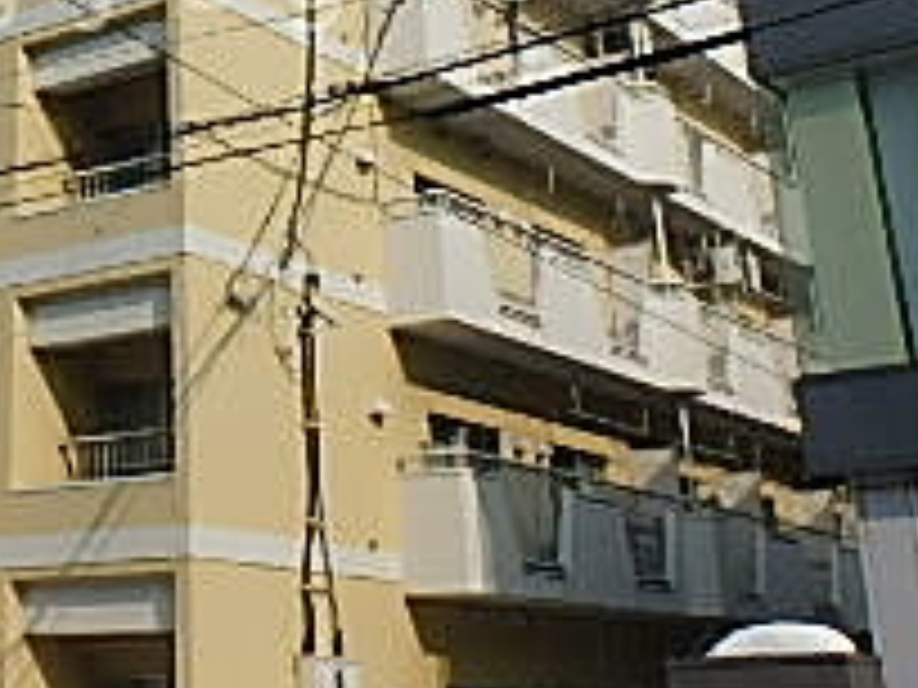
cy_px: -22
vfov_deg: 21.4
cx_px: 58
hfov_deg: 28.1
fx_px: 1750
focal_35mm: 66
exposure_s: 1/800
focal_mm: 3.7
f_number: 6
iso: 125
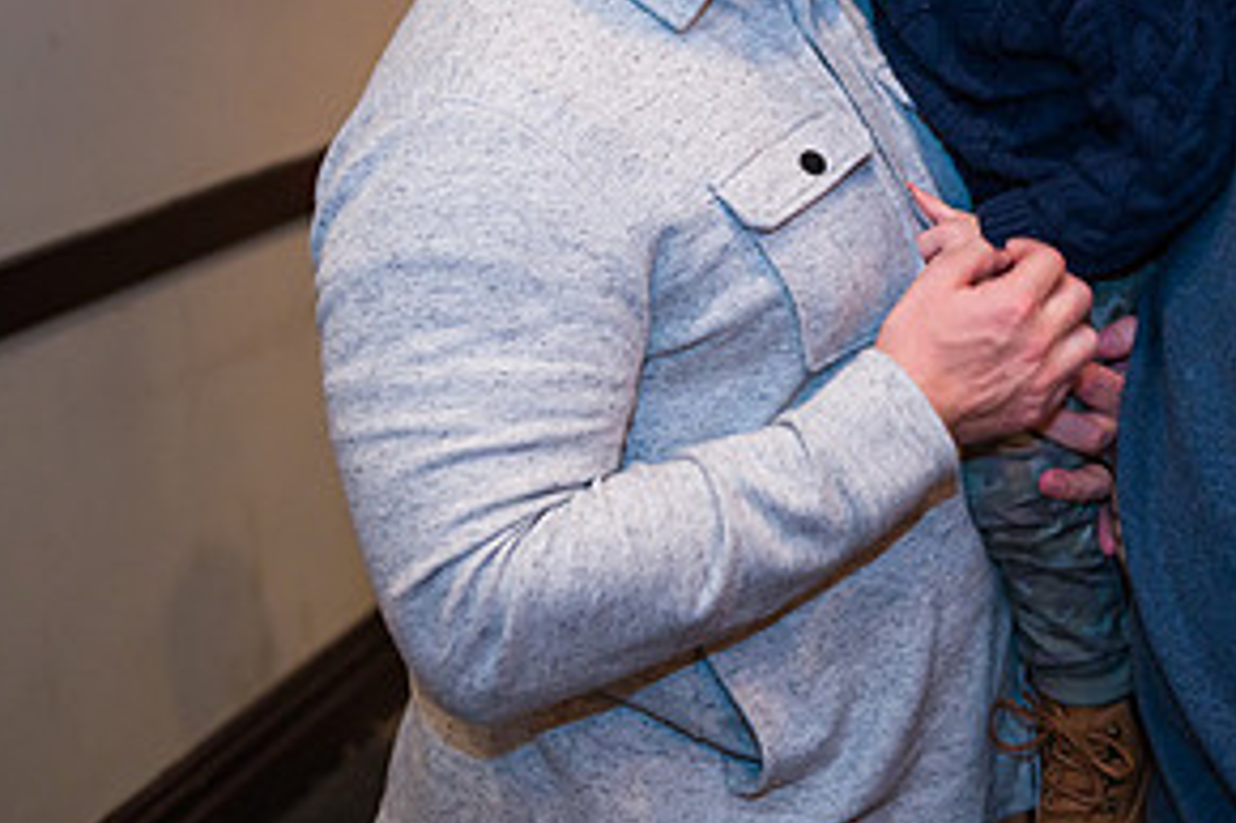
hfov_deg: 29.1
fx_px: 2333
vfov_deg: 19.6
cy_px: 60
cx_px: 972
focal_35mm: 68
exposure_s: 1/200
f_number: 3.2
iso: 1600
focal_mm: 34
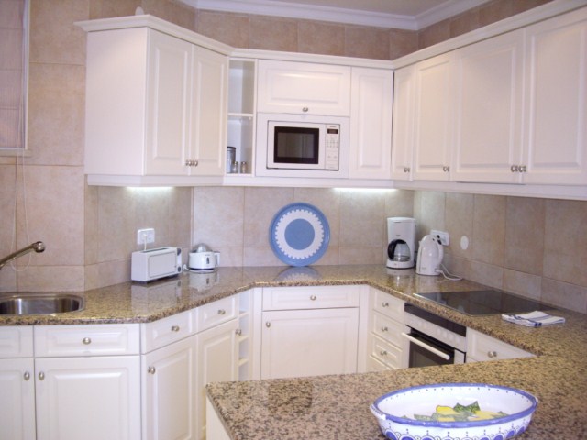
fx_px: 644
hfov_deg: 49.0
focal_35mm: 38
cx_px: 294
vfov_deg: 37.7
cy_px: 220
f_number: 2.8
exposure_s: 1/60
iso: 400
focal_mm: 7.9
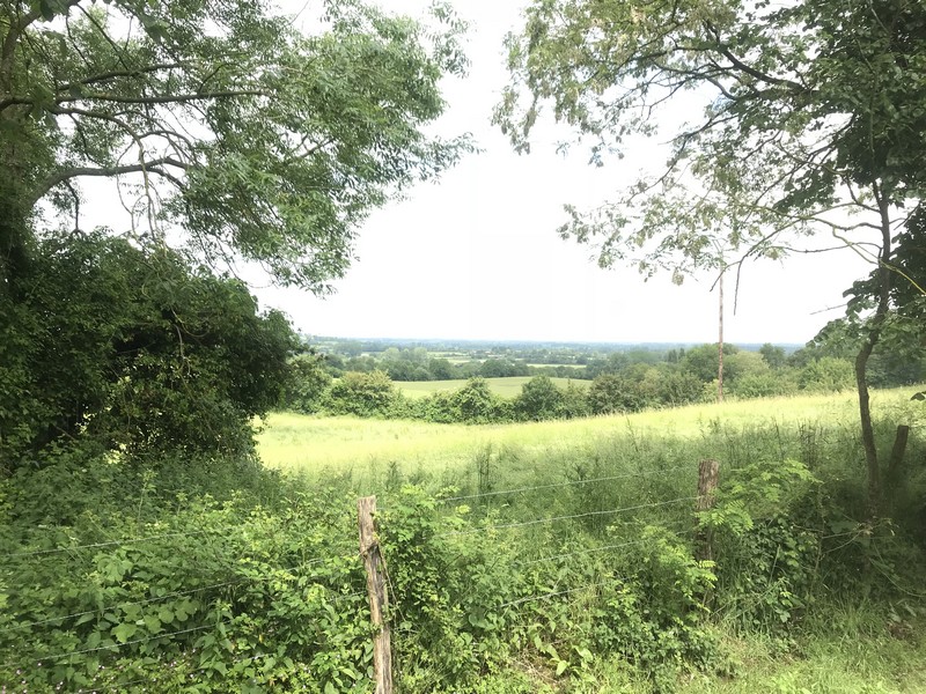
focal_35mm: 28
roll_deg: -1.3
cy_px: 347
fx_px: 749
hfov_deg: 63.4
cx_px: 463
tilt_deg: +0.1
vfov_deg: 49.7
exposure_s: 1/879
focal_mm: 3.99
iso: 20
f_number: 1.8
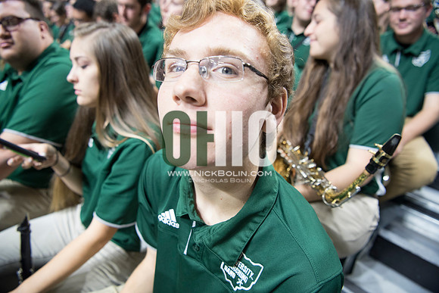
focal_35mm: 24
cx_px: 220
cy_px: 146
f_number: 3.5
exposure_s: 1/125
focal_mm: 24
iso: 2000
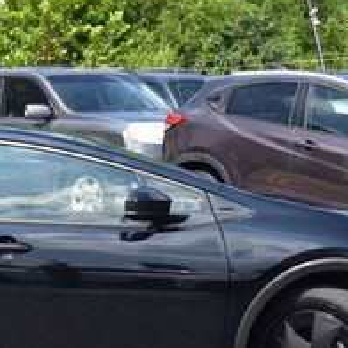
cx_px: -4
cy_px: 211
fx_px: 1888
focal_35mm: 166
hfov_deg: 10.4
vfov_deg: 10.5
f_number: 11
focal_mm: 40
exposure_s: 1/400
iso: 400
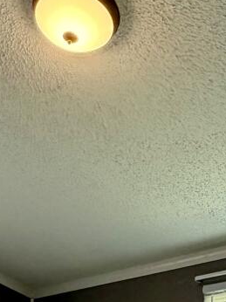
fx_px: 706
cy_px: 471
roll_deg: -3.1
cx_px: 62
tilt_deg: -0.4
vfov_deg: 20.2
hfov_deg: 18.1
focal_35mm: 81
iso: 125
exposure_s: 1/120
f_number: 2.2
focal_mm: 2.22
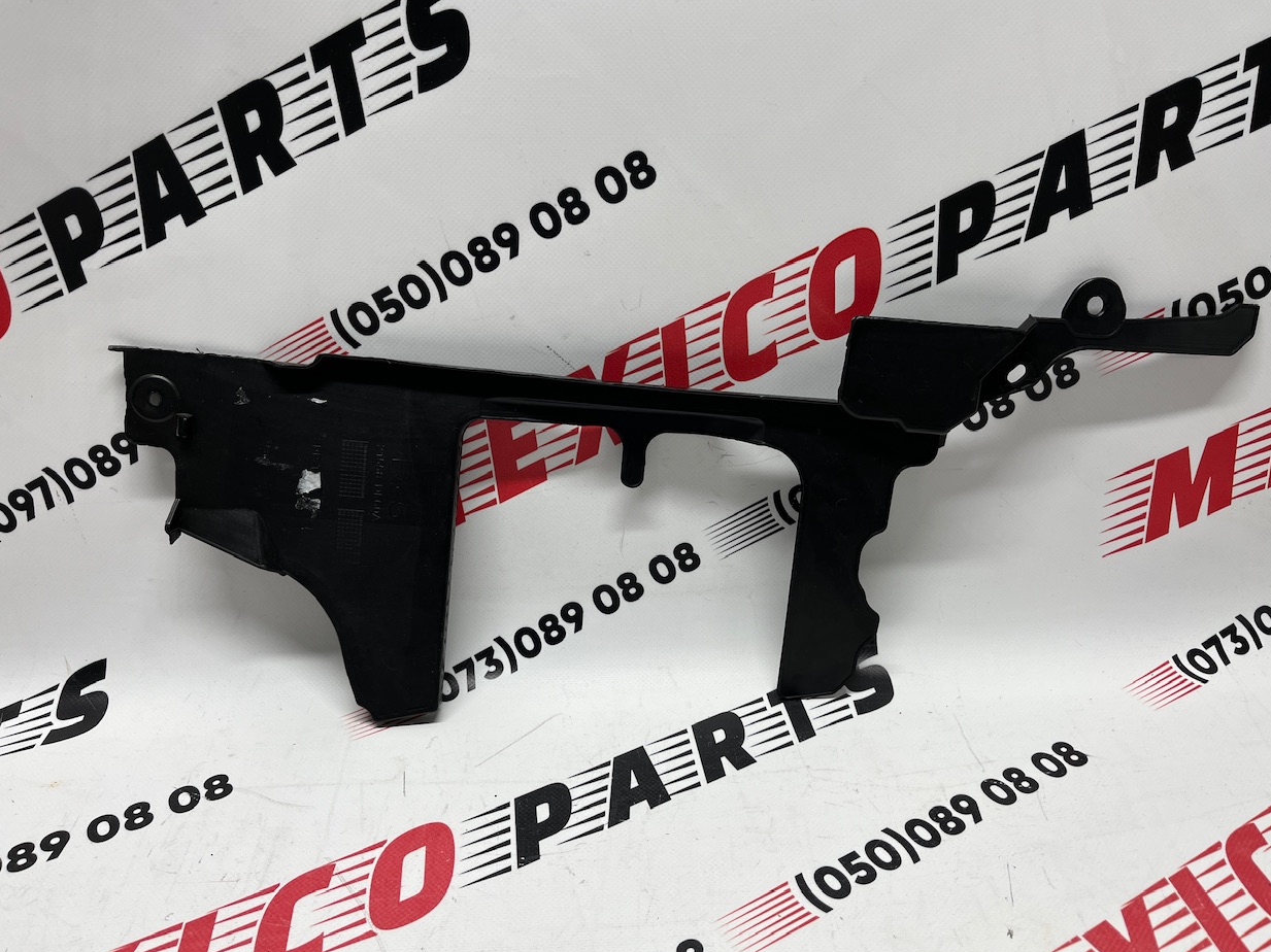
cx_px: 643
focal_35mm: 27
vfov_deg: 51.3
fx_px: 991
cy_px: 469
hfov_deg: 65.3
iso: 40
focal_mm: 5.1
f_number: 1.6
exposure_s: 1/100
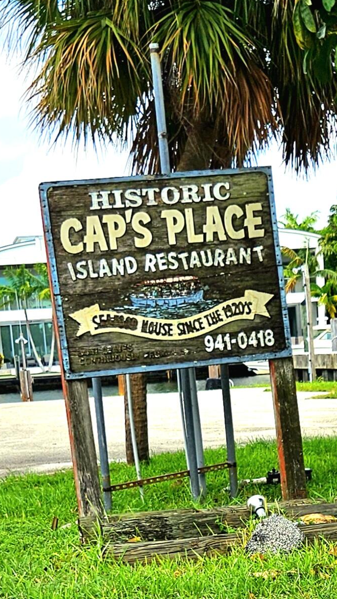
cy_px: 296
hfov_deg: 44.4
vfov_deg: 71.9
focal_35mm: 26
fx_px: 413
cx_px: 171
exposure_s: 1/2000
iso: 25
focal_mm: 5.4
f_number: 1.8
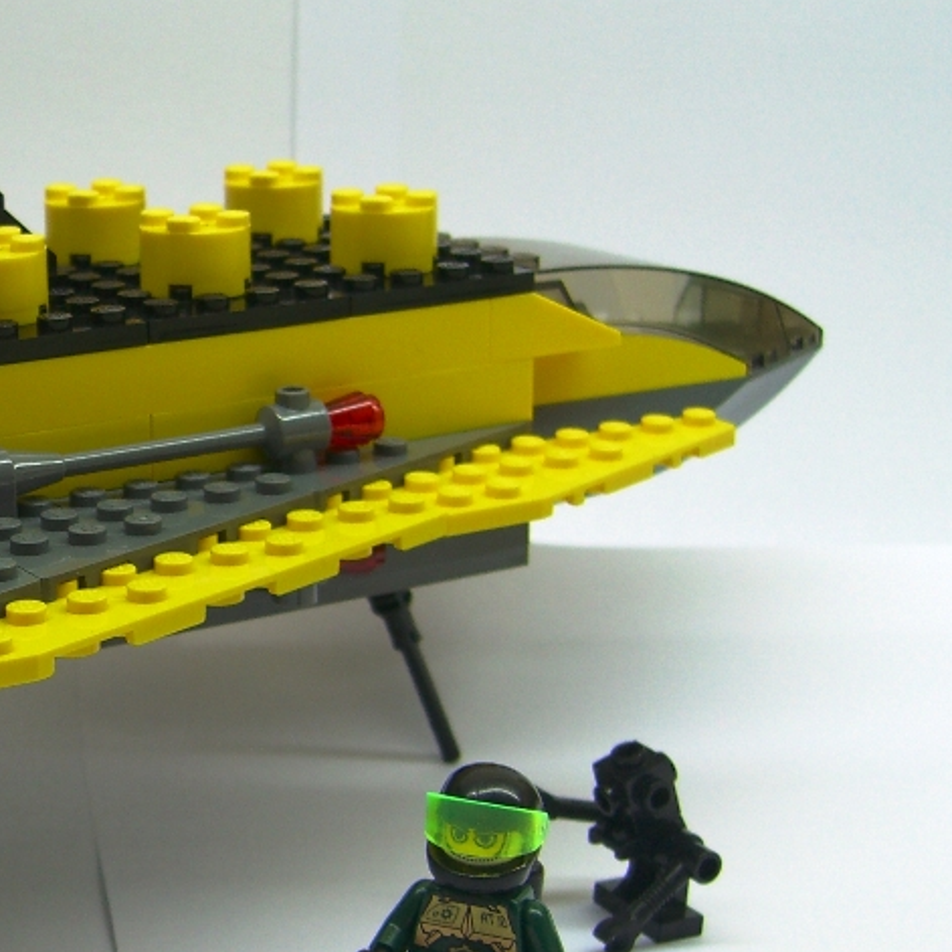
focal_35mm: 73
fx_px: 2271
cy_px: 481
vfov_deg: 23.7
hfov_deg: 22.6
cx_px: -40
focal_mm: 7.9
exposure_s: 1/80
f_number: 2.8
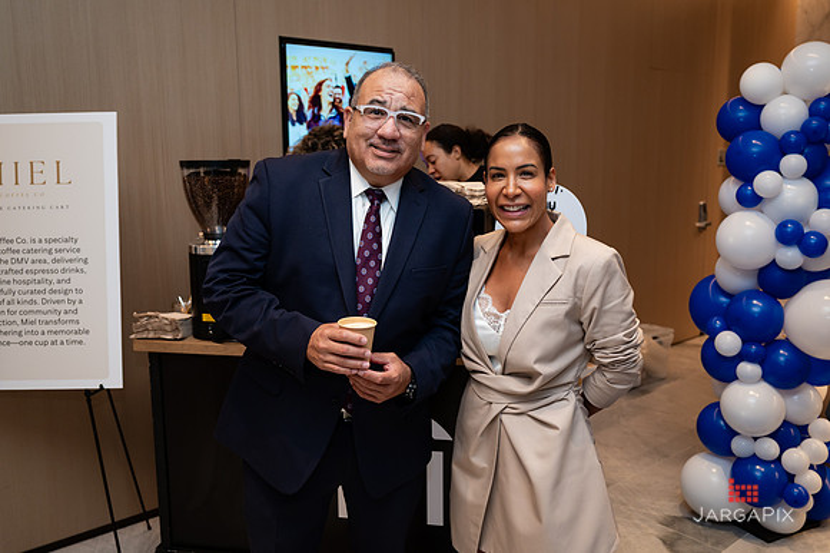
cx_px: 416
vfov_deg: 42.0
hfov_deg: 59.9
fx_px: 720
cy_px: 263
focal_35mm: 31
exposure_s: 1/200
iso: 400
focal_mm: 29.5
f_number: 3.2
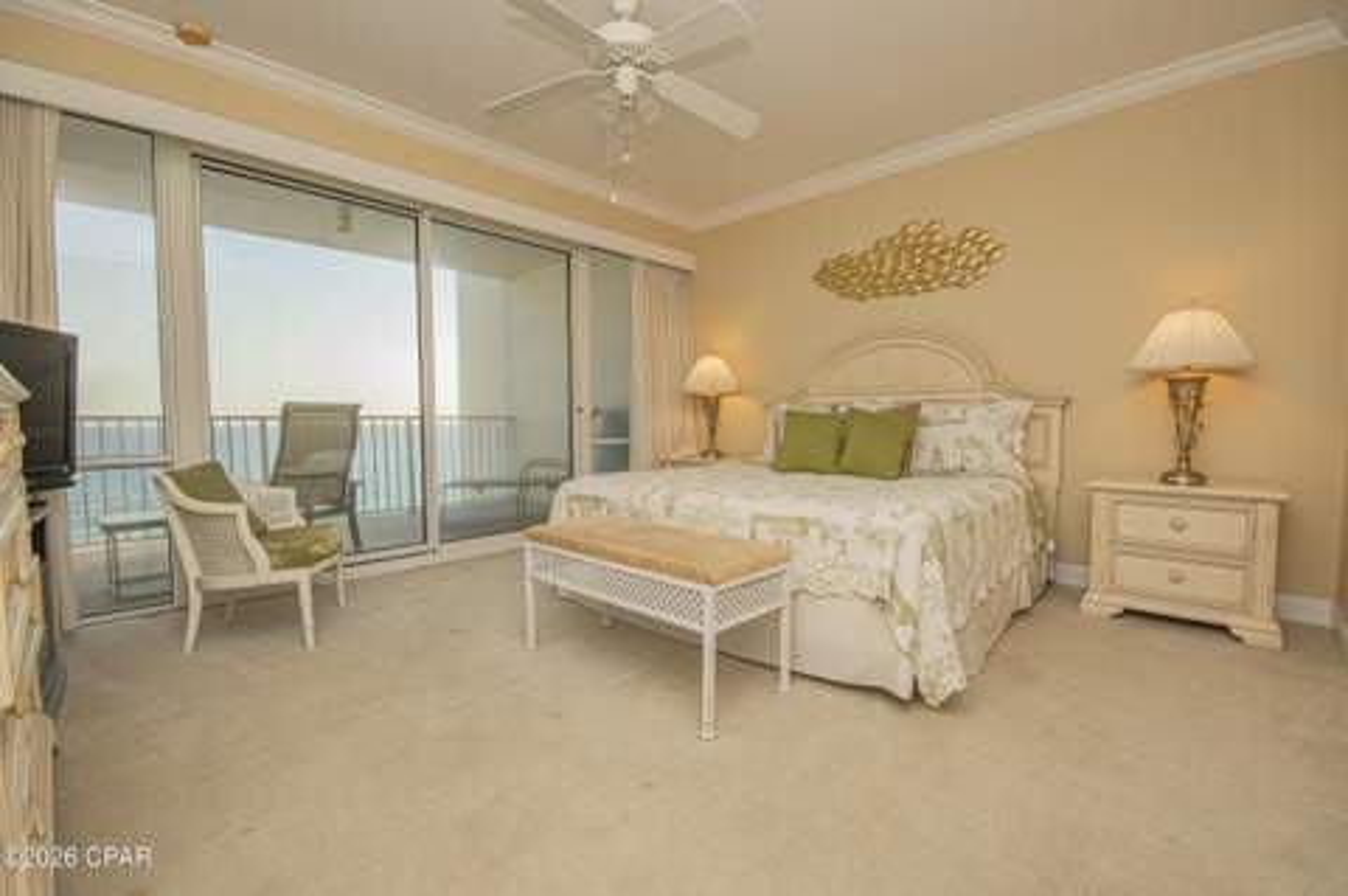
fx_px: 561
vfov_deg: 77.2
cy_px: 448
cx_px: 674
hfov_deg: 100.4
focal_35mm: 15
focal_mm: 10
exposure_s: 1/60
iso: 400
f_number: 11
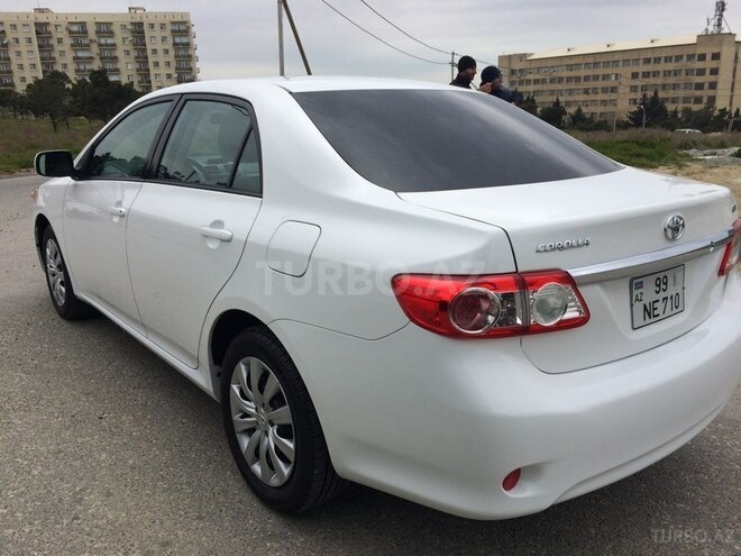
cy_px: 278
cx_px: 370
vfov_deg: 48.2
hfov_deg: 61.7
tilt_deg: -16.7
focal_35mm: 29
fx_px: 621
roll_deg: +1.3
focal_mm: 4.15
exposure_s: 1/1642
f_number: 2.2
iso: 32
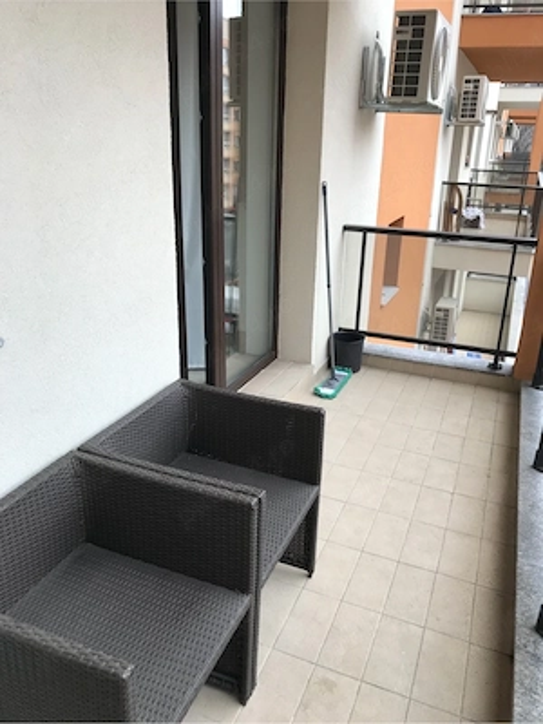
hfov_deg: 49.7
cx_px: 272
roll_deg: -2.9
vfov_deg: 63.4
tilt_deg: -19.5
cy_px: 362
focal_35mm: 28
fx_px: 586
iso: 20
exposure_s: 1/133
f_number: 1.8
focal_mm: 3.99
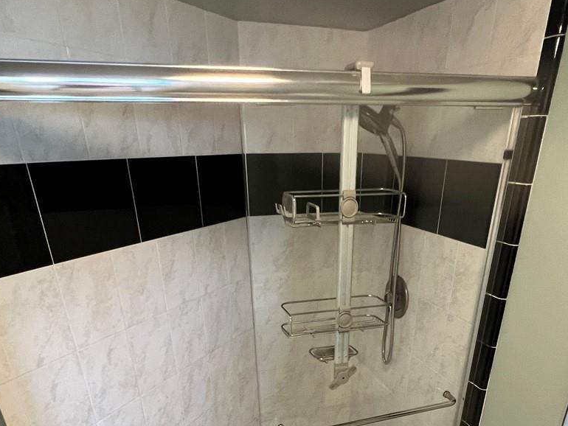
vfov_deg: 44.2
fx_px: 443
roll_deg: +0.2
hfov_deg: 65.2
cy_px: 421
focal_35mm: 27
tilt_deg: -32.1
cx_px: 308
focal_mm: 1.57
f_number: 1.8
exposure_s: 1/60
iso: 400
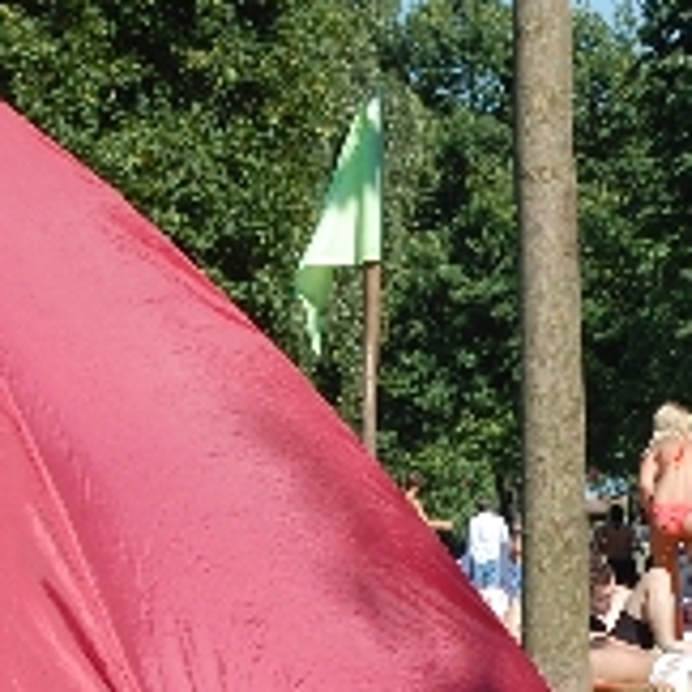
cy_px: 457
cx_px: 641
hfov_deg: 6.3
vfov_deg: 6.3
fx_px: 6280
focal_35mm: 278
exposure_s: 1/250
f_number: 8
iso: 200
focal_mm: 55
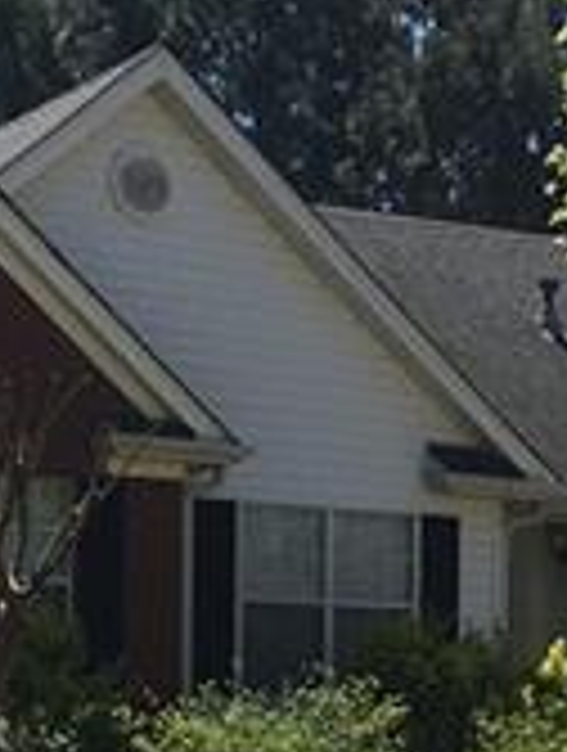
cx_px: 333
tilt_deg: +1.9
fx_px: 2894
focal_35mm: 133
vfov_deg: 14.5
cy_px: 788
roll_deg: -1.7
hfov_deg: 11.2
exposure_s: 1/1637
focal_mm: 4.15
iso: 25
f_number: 2.2
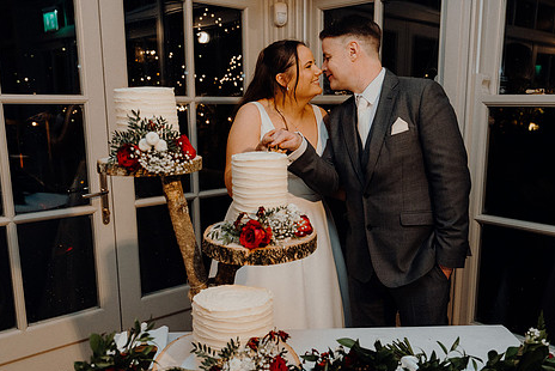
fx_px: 540
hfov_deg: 54.2
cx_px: 316
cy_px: 212
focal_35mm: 35
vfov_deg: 37.8
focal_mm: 28
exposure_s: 1/160
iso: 2500
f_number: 3.5
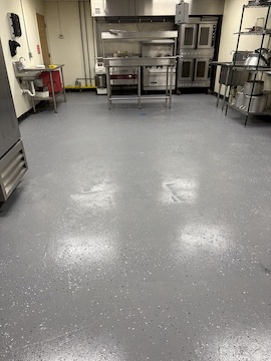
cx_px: 136
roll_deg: +0.6
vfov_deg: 67.3
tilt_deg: -25.7
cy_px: 180
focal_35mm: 26
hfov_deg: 53.1
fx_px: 271
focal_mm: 5.96
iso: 100
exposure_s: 1/120
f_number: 1.6
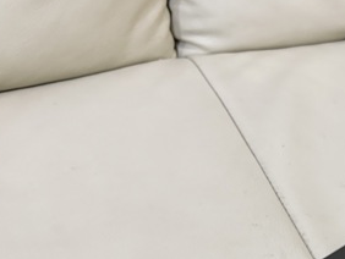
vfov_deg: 23.4
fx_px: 589
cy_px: 282
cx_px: 334
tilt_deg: -48.4
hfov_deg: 30.6
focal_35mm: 59
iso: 400
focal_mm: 5.96
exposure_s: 1/33
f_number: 1.6
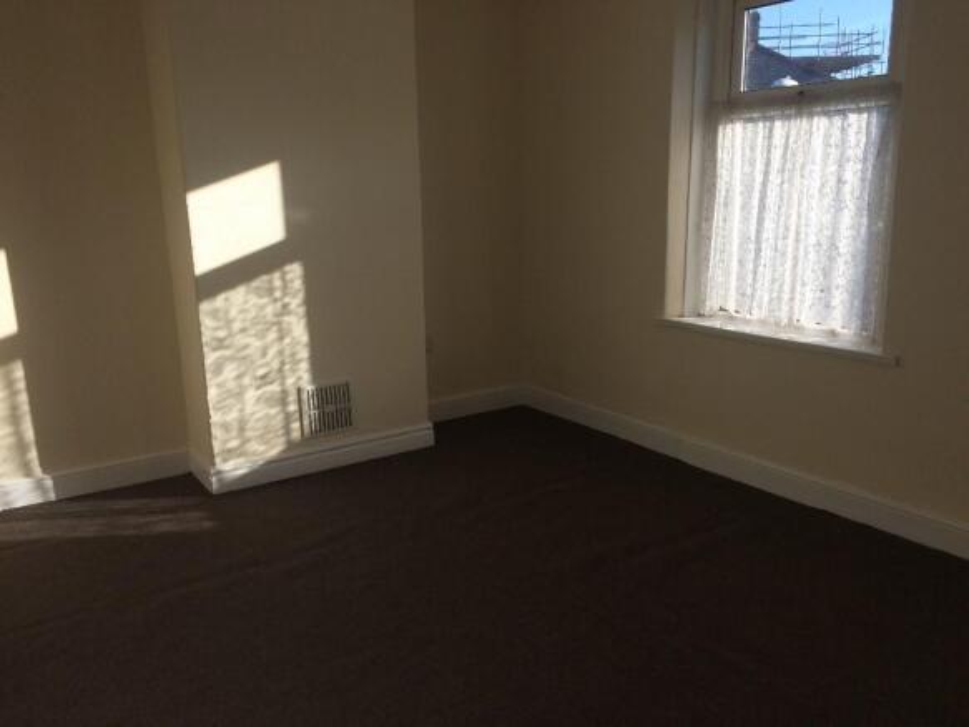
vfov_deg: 48.2
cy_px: 364
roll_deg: +1.9
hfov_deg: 61.7
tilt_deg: -13.4
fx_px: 812
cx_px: 484
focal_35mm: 29
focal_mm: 4.15
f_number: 2.2
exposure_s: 1/805
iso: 32
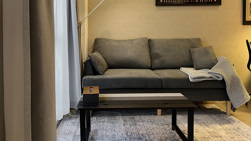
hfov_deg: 66.1
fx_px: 193
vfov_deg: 39.7
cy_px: 46
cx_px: 126
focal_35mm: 29
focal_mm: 5.1
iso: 250
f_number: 1.6
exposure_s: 1/50
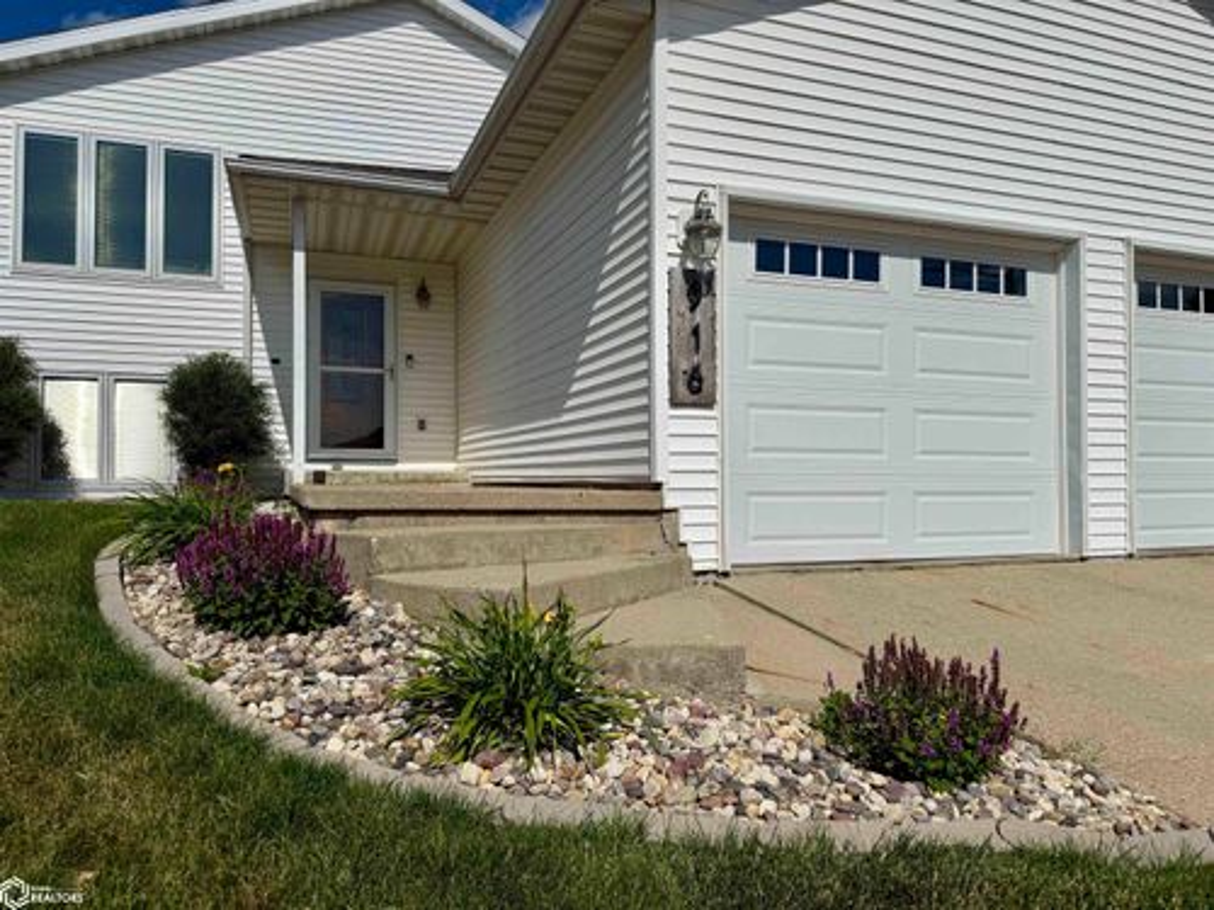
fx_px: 842
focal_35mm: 24
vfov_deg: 56.8
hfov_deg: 71.6
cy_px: 455
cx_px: 607
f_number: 1.78
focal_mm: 6.76
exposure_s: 1/14286
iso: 64
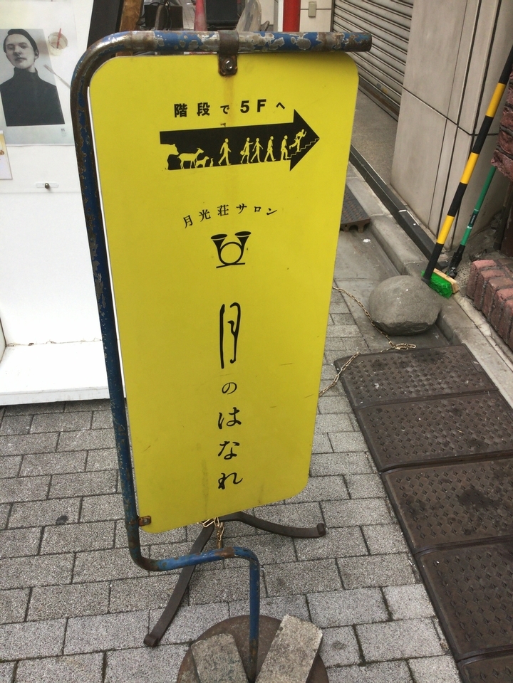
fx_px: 613
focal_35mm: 31
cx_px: 256
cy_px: 342
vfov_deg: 58.4
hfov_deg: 45.4
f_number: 2.4
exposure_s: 1/170
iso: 25
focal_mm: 3.3
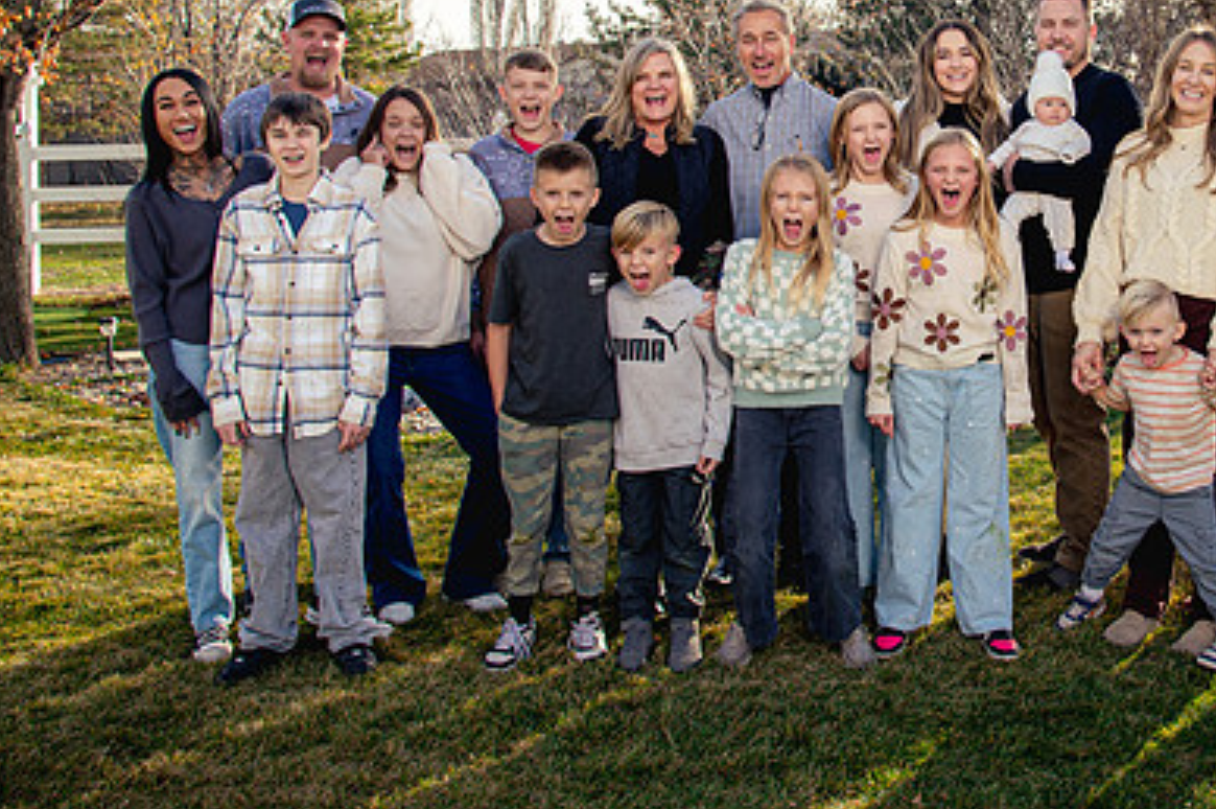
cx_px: 938
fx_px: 1451
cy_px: 192
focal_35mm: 43
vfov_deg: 30.6
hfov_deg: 43.7
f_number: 7.1
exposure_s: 1/250
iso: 500
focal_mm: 24
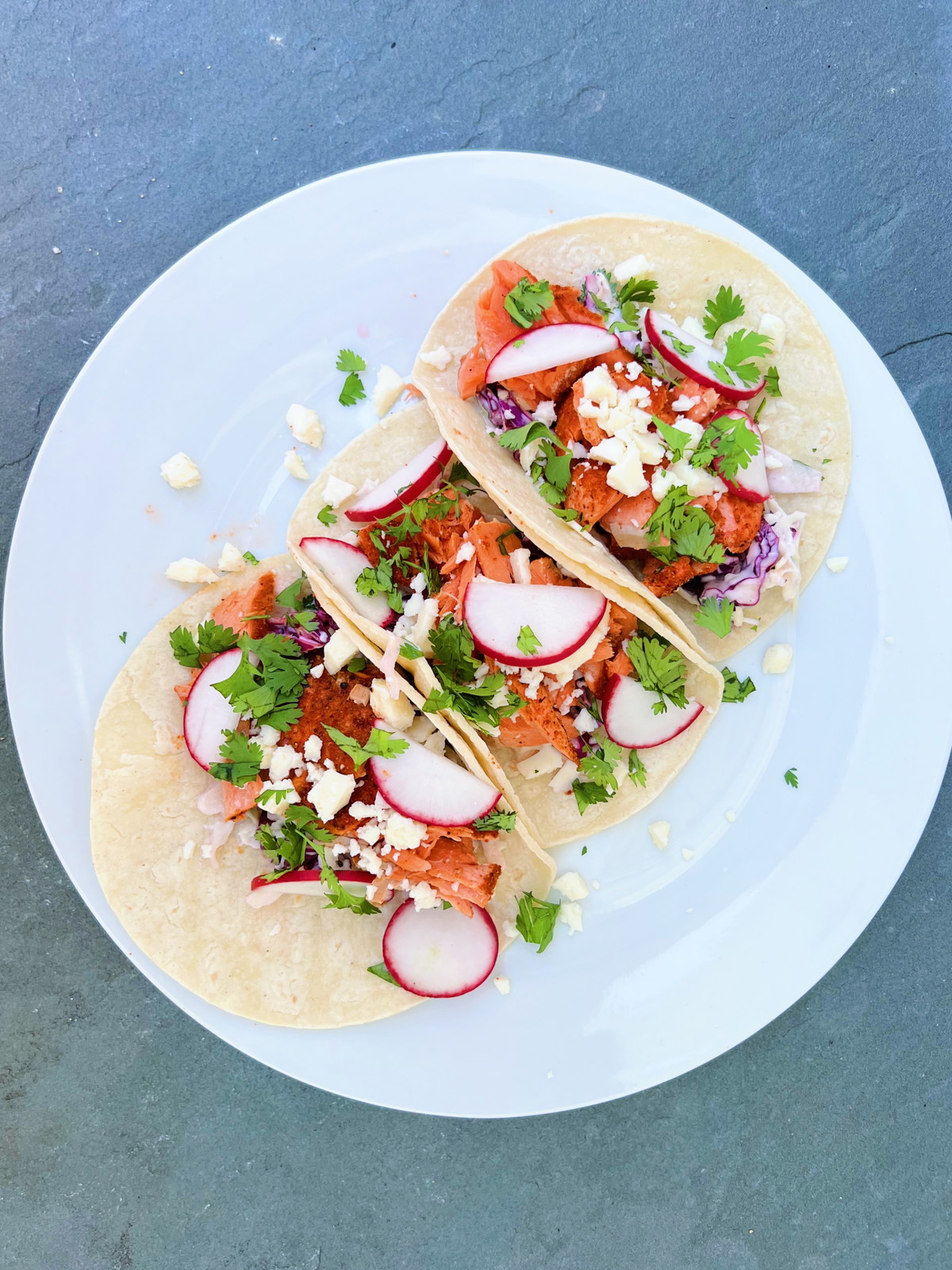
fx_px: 953
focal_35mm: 26
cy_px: 635
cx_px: 476
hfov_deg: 53.1
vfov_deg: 67.3
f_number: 1.5
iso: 50
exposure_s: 1/456
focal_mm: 5.7
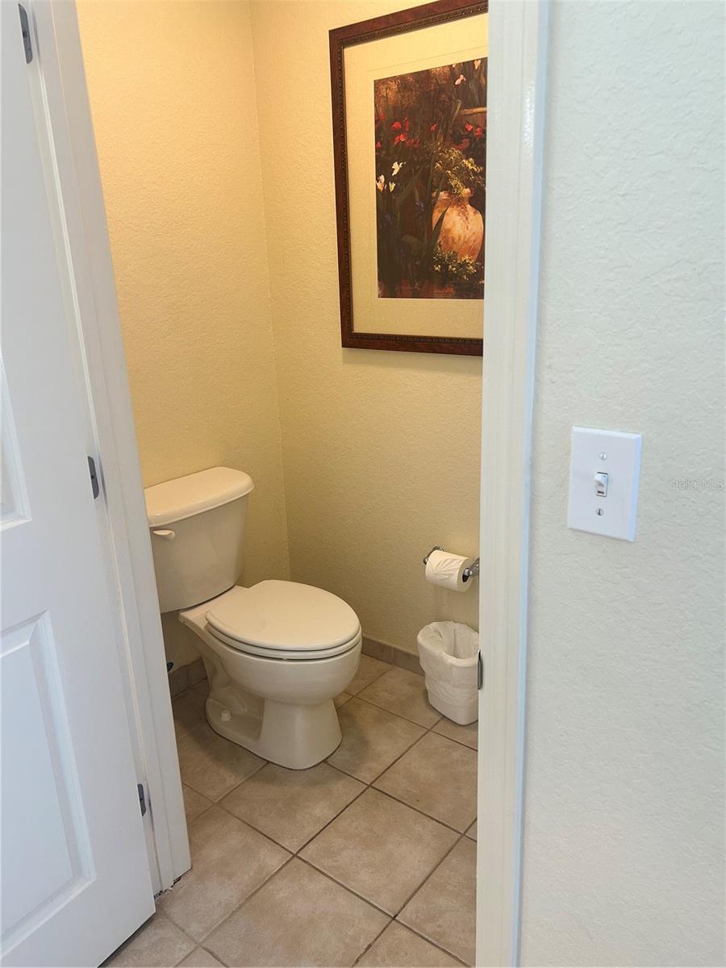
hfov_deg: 53.1
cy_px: 484
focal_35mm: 26
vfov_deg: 67.3
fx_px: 727
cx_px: 363
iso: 100
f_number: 1.5
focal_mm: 5.7
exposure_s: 1/60
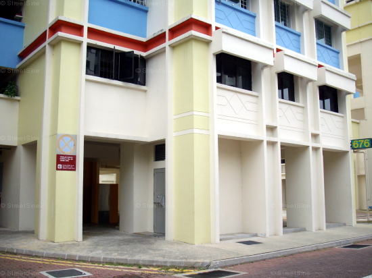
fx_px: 397
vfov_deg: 38.6
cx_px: 186
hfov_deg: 50.2
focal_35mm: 37
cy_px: 139
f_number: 2.8
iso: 80
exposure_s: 1/400
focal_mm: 6.2
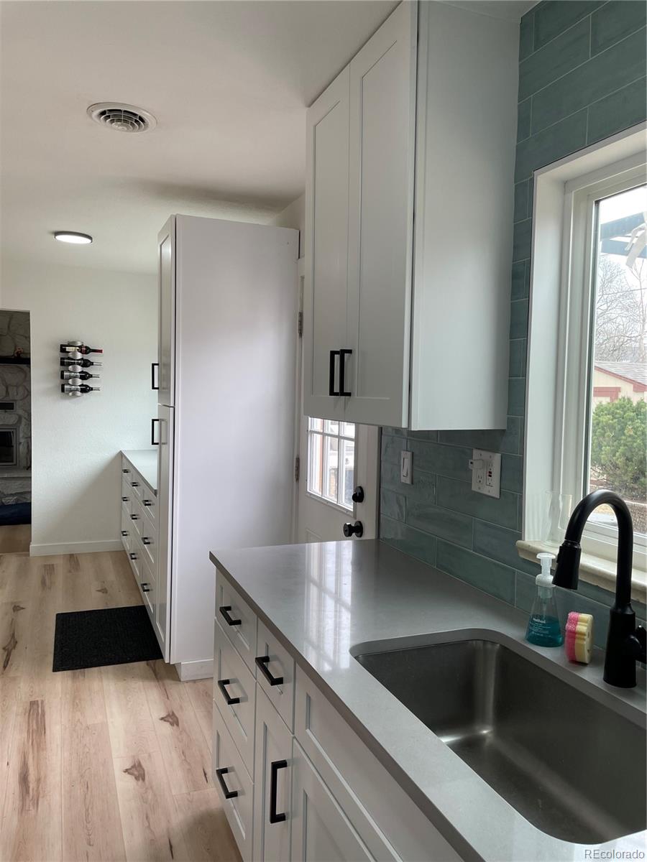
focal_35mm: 26
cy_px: 431
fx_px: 648
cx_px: 324
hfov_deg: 53.1
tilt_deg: -2.7
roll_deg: -1.5
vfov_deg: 67.3
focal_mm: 4.2
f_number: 1.6
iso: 40
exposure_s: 1/121
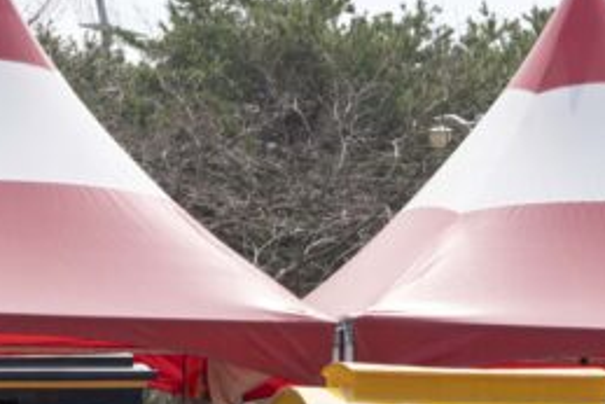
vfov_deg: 7.9
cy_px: 335
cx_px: 171
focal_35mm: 174
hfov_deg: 11.8
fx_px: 2926
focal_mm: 44
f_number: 9
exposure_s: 1/250
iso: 100
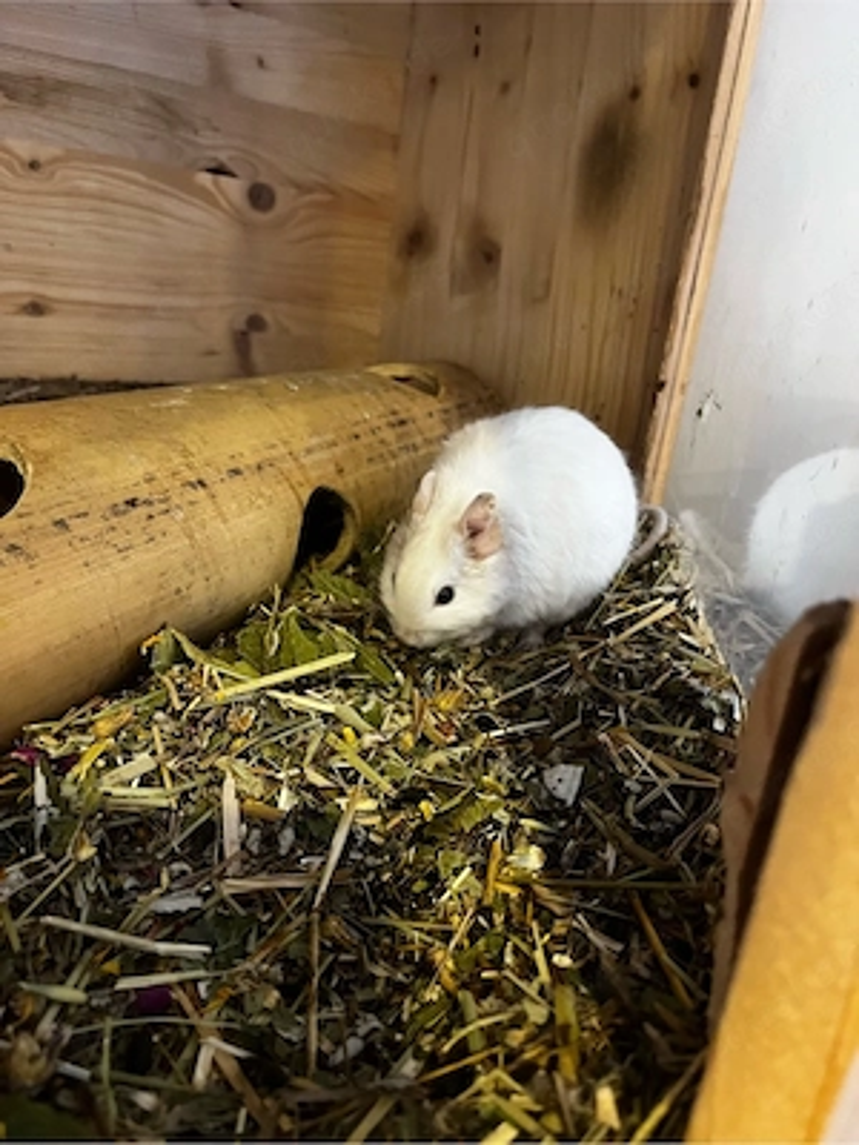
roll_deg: -6.8
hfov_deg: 53.1
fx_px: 860
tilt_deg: -17.8
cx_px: 430
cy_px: 572
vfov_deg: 67.3
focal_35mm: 26
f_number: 1.6
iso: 640
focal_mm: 5.1
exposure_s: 1/33
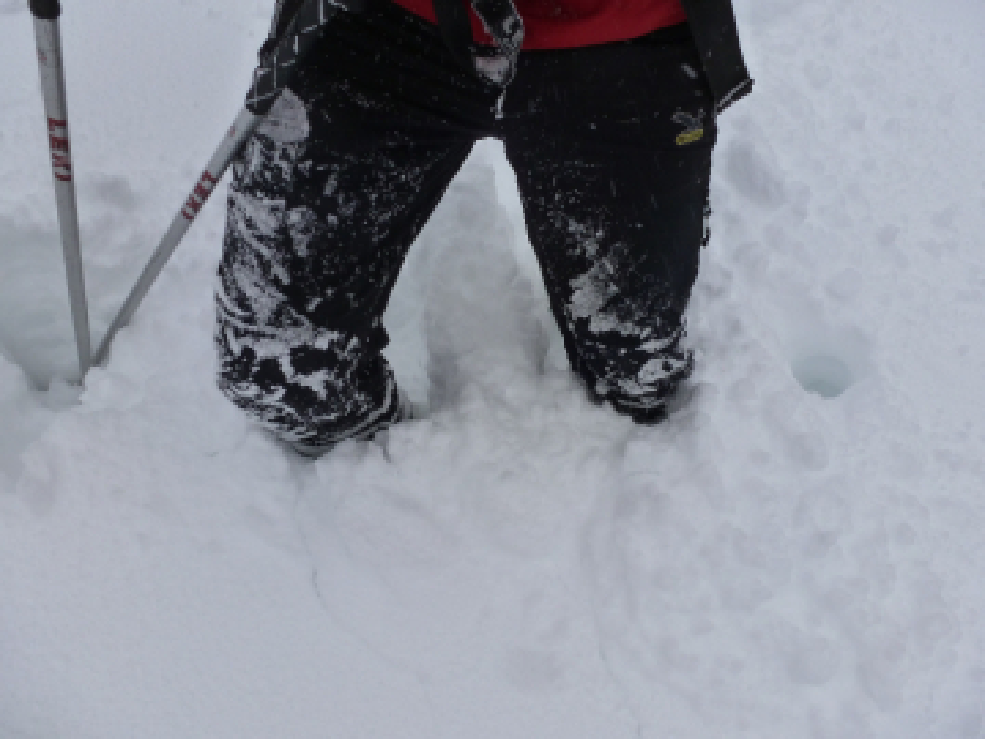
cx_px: 492
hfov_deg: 71.6
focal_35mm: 24
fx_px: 683
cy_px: 370
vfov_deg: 56.8
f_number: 4
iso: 160
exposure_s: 1/200
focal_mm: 4.3
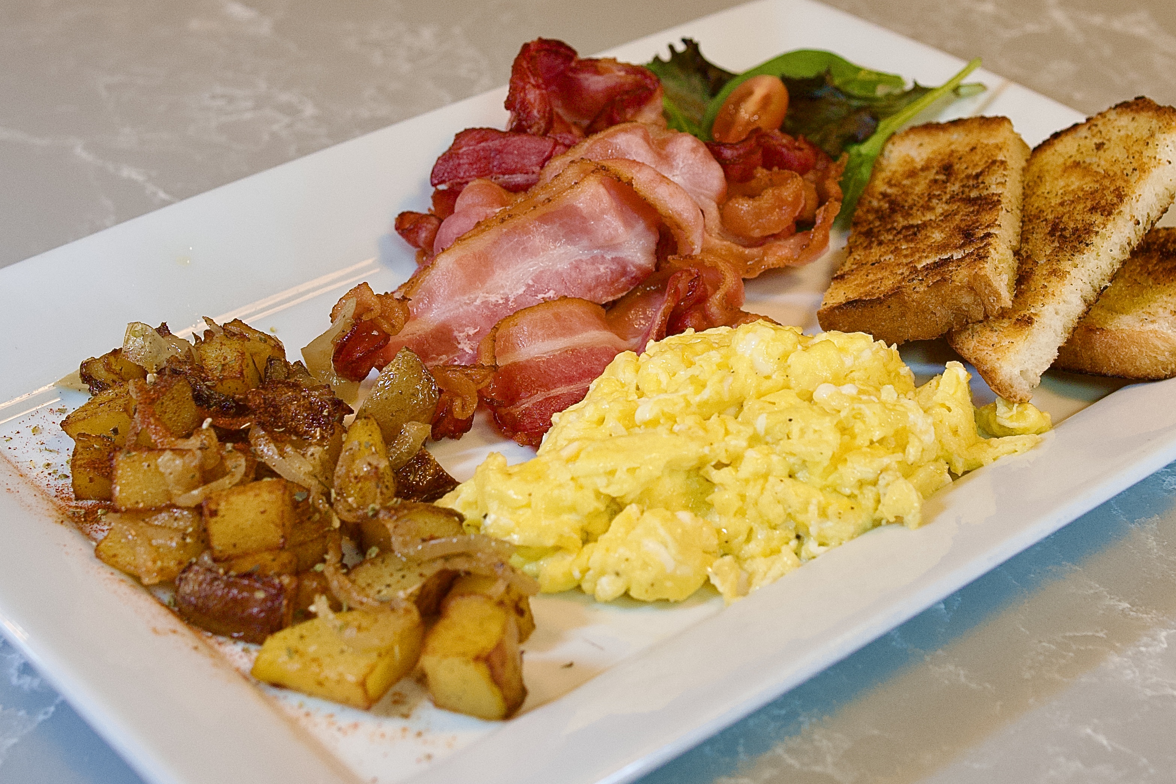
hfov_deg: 38.2
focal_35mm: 52
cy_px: 388
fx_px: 1699
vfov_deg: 26.0
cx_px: 601
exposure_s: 1/160
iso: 800
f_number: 4
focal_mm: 30
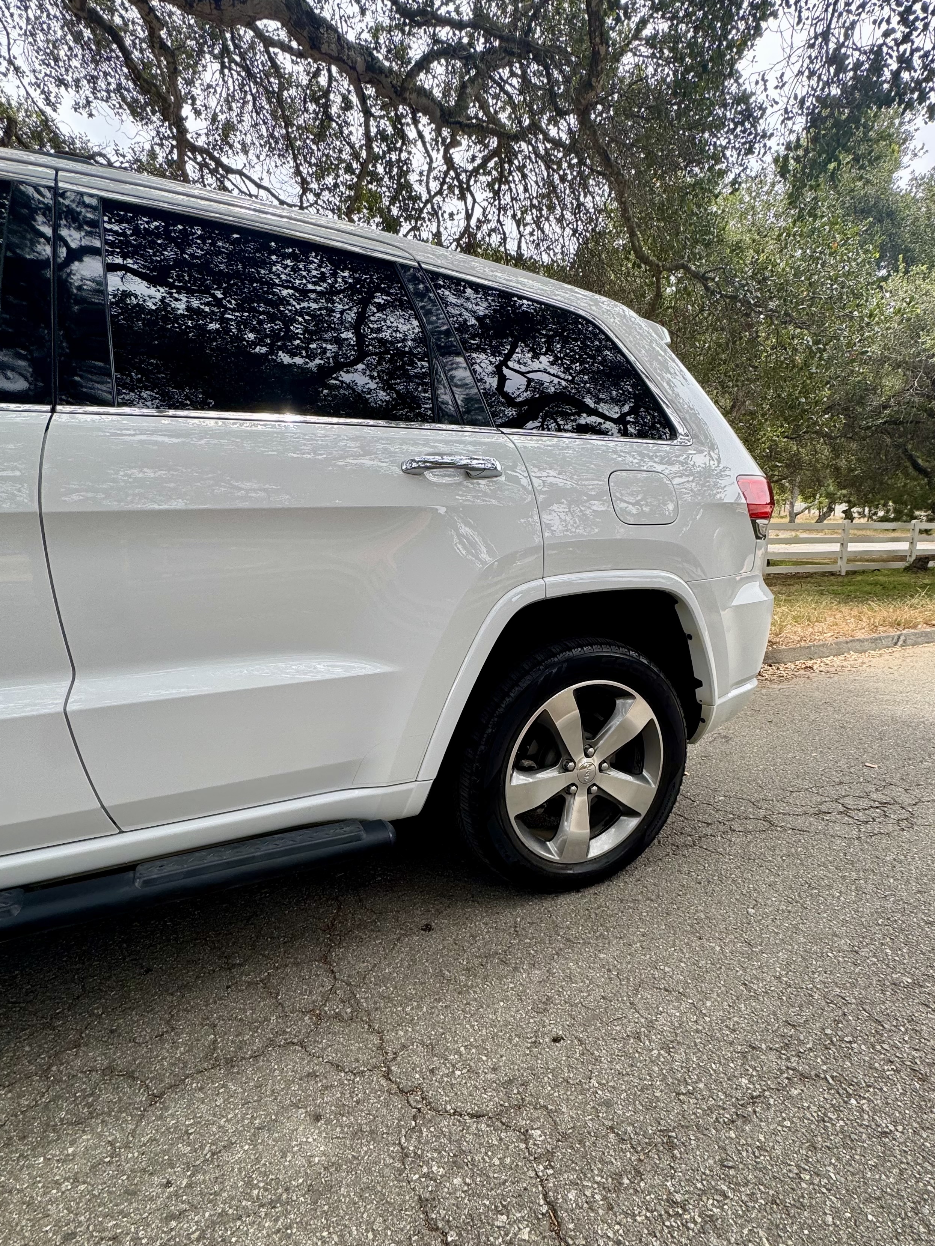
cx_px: 481
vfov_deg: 90.2
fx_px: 612
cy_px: 727
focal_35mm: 17
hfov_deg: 74.7
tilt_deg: -18.8
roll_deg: +3.9
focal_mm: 2.22
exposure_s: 1/364
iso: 40
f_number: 2.2
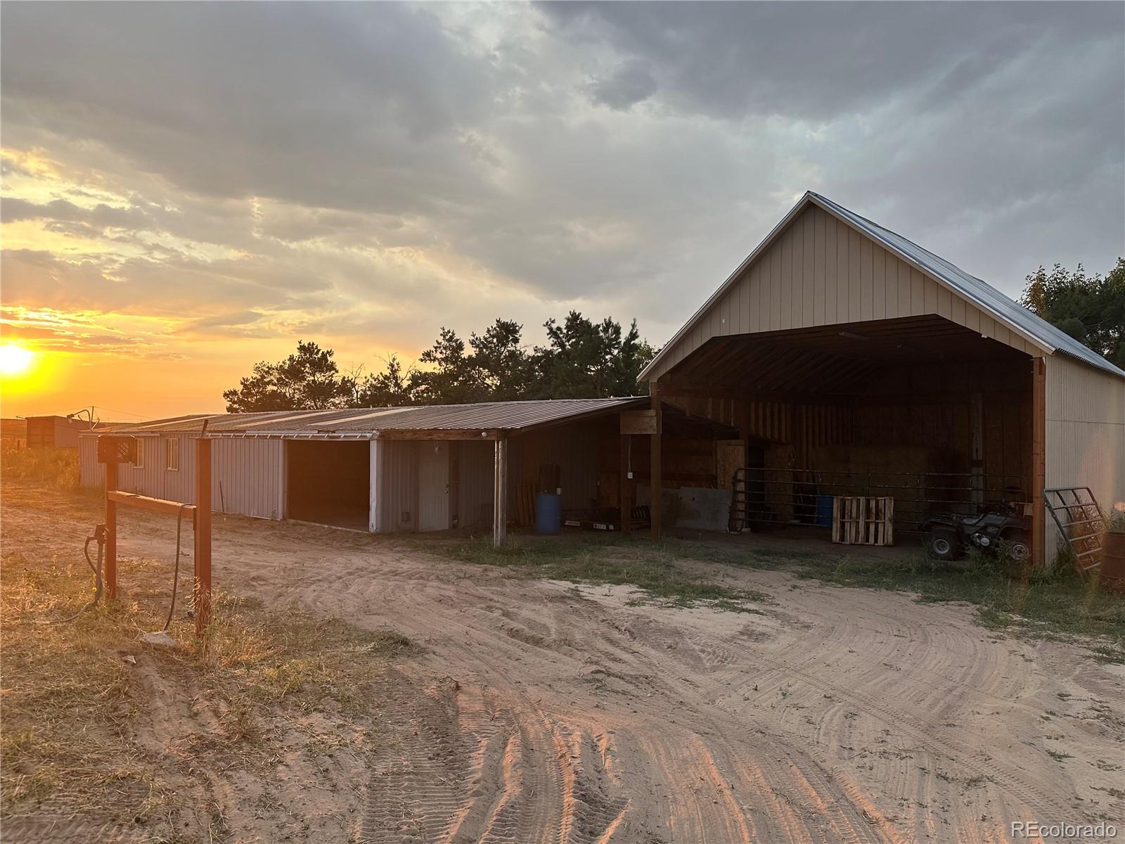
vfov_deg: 56.8
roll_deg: +0.2
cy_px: 422
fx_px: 780
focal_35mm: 24
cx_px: 562
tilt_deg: +1.8
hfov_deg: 71.6
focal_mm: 6.86
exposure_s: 1/654
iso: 80
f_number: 1.78
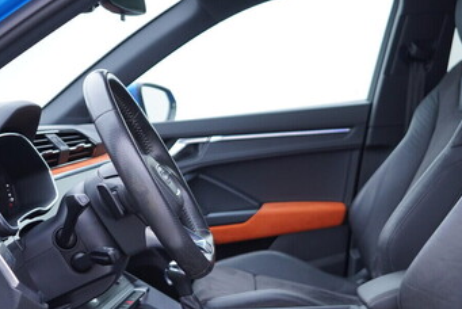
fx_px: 745
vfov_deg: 23.2
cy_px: 235
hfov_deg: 34.5
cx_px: 238
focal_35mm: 58
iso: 200
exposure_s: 1/40
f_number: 2.8
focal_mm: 24
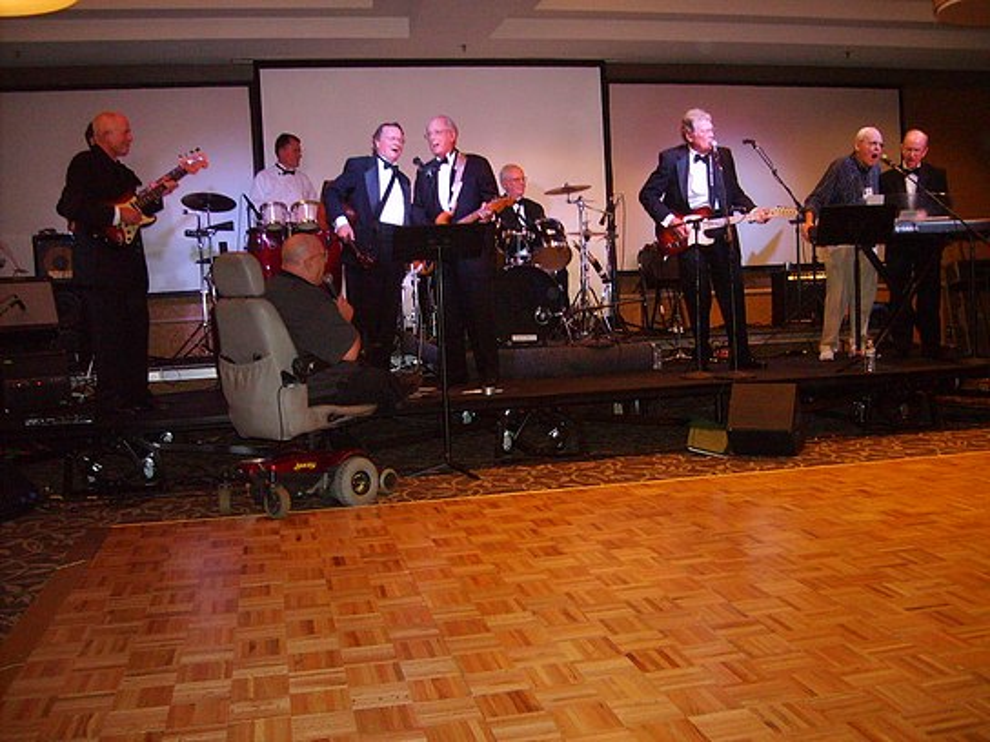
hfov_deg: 52.6
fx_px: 1001
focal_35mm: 35
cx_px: 495
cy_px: 371
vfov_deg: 40.7
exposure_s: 1/45
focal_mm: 5.8
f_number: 2.8
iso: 253
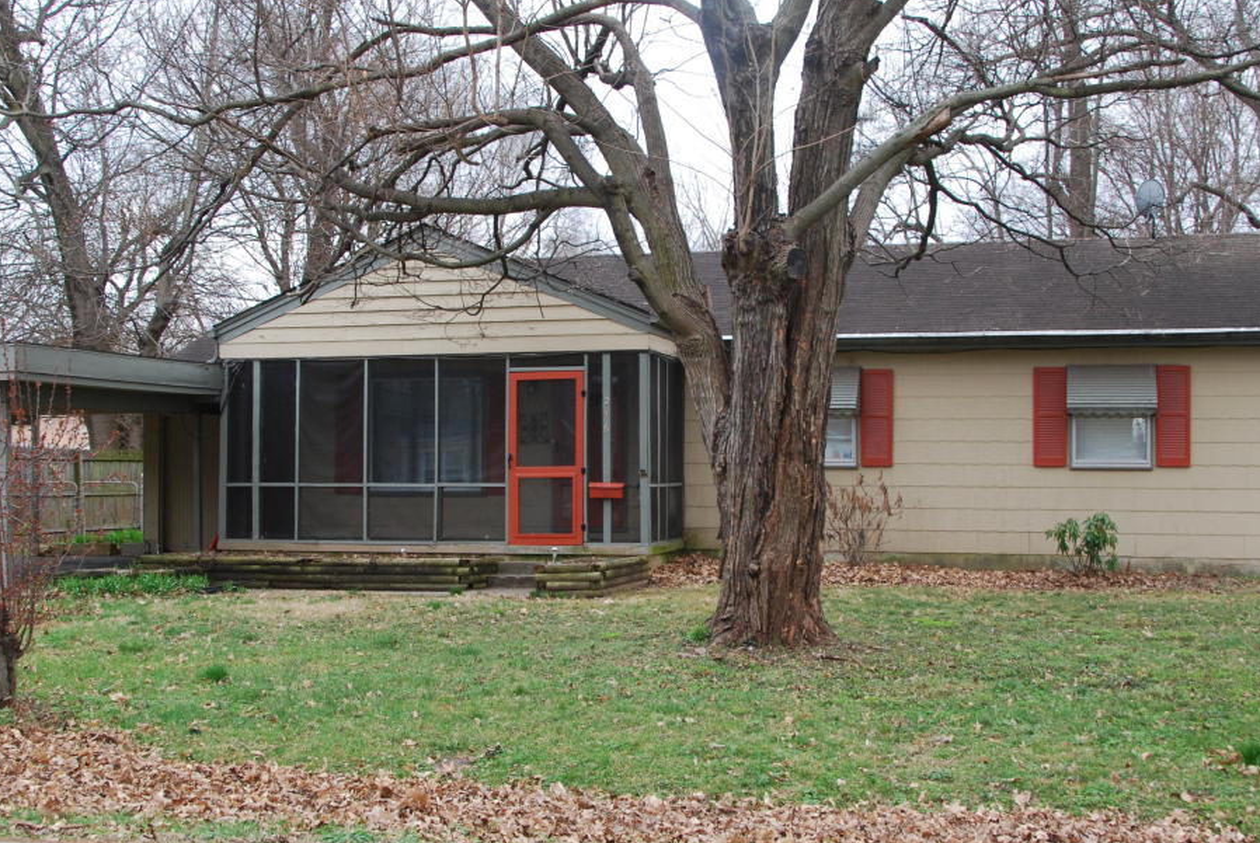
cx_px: 634
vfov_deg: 29.3
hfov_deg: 42.7
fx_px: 1612
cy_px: 431
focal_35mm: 46
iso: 400
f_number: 8
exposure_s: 1/60
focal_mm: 24
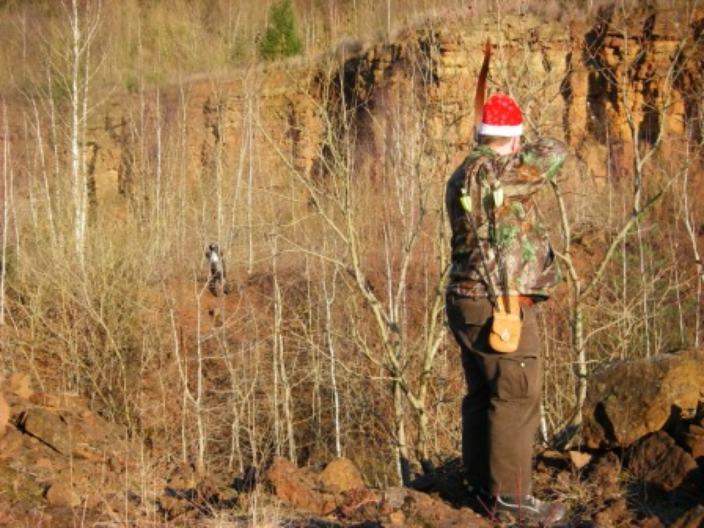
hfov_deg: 30.7
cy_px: 264
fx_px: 1281
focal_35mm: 63
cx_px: 352
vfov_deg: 23.3
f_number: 3.7
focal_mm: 10.5
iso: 64
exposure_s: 1/250
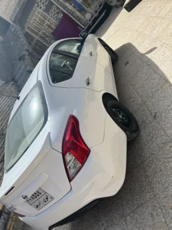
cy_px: 115
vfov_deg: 67.3
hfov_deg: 53.1
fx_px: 172
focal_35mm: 26
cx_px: 86
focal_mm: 5.7
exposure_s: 1/4831
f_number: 1.5
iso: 50
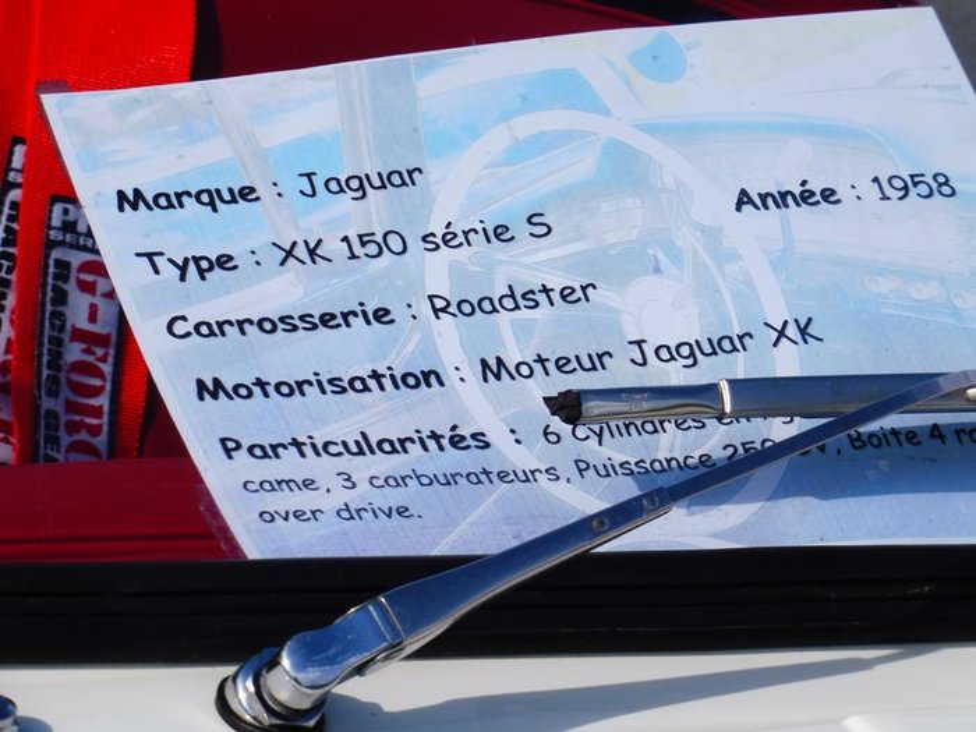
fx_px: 4962
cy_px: 366
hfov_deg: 11.2
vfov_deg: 8.4
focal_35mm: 176
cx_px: 488
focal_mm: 31.3
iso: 100
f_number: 7.1
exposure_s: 1/500
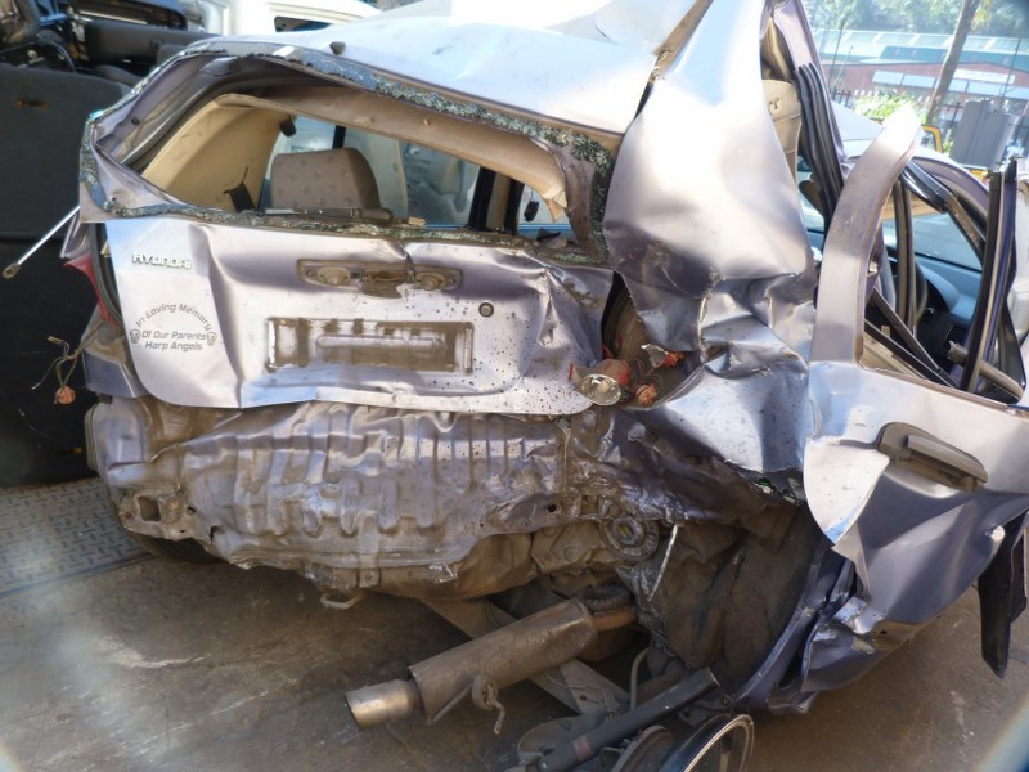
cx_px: 514
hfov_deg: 69.4
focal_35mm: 25
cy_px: 386
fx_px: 743
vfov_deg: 54.9
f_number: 2.8
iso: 80
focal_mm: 4.5
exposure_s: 1/60
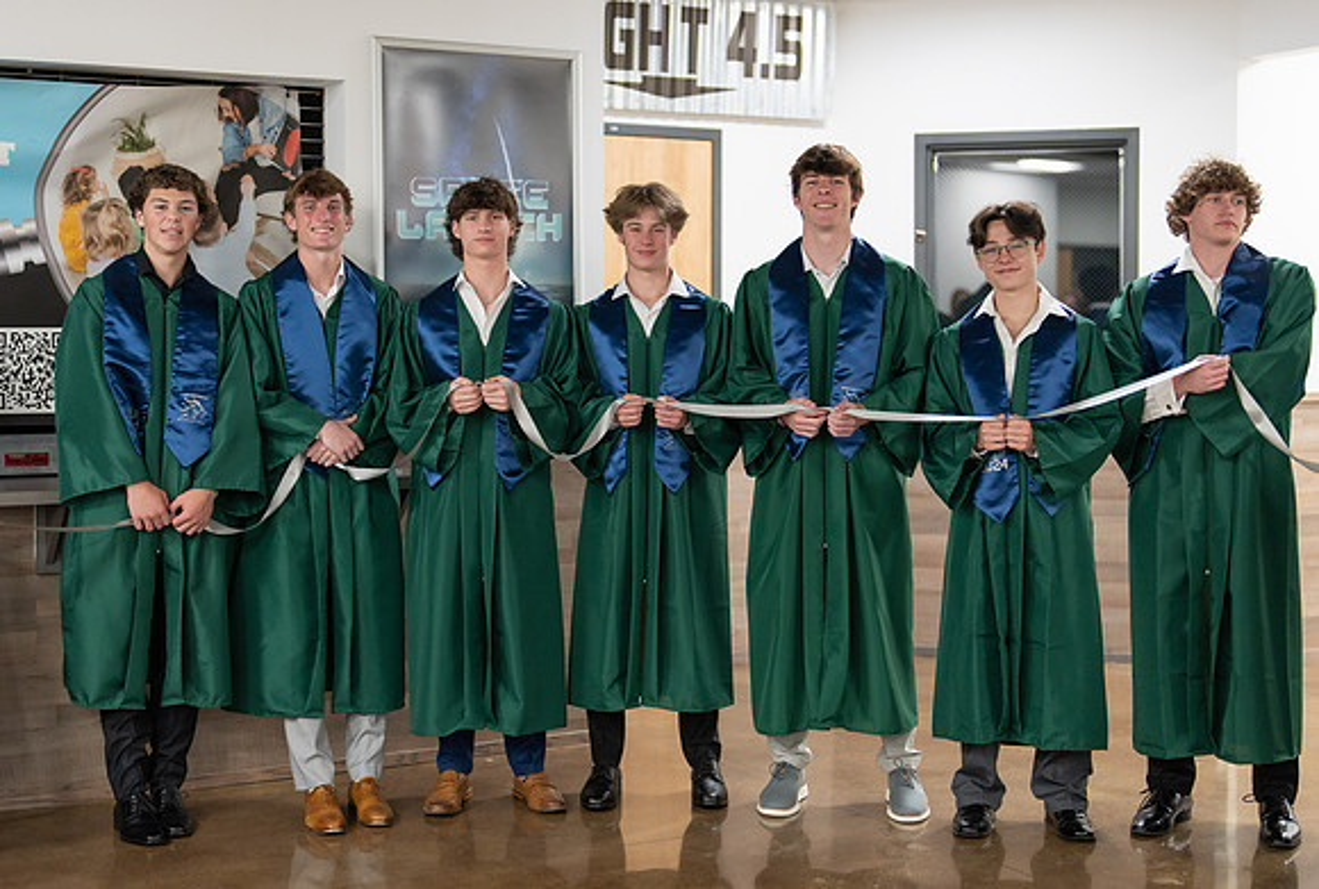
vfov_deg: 25.0
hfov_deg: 36.5
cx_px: 655
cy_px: 412
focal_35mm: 54
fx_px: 2002
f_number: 1.2
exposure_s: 1/320
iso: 800
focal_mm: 50
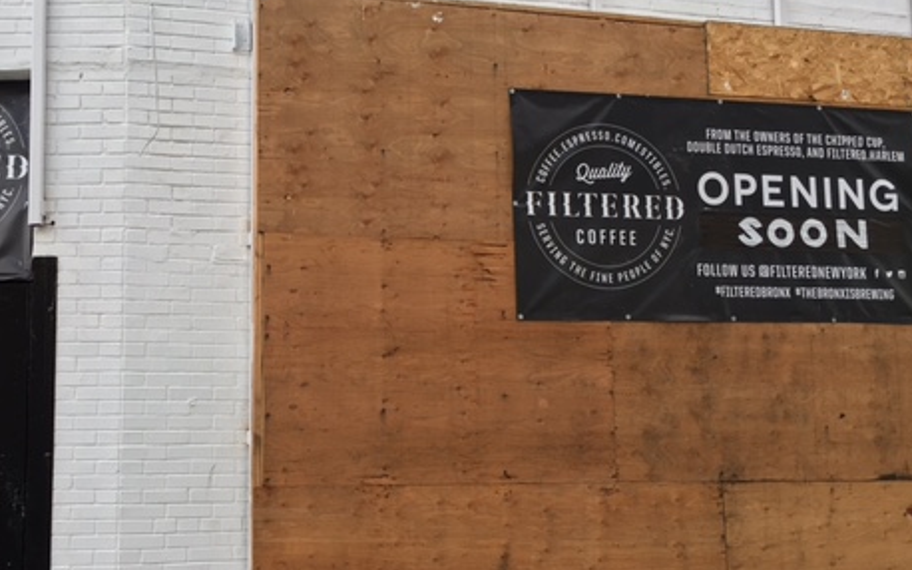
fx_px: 1069
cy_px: 351
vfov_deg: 29.7
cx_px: 380
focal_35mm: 43
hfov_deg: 46.0
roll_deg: -0.1
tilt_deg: +6.1
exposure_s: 1/250
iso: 25
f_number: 2.2
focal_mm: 4.15
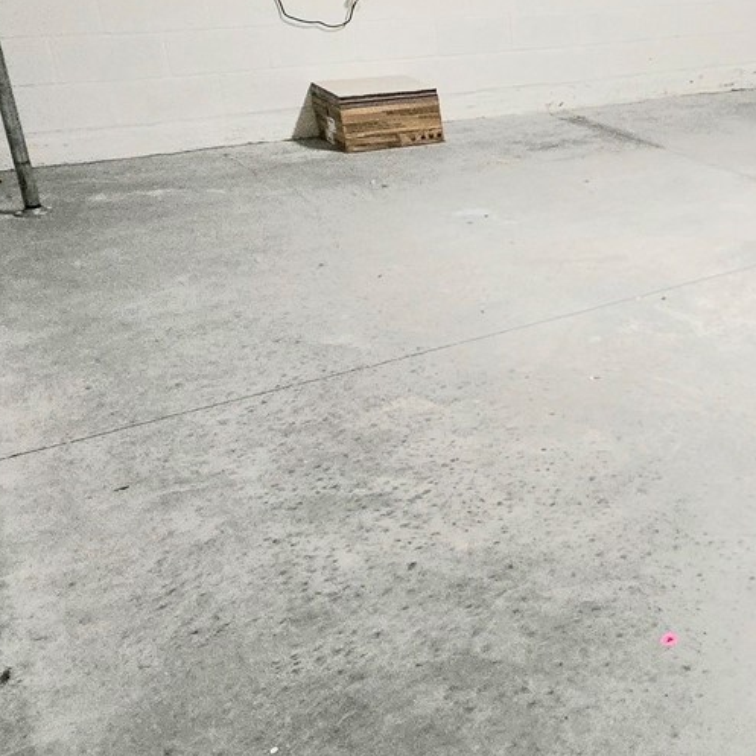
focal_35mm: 37
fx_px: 914
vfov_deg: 44.1
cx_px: 914
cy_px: 237
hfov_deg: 35.2
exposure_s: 1/60.2
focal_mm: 2.2
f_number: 2.2
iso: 1250
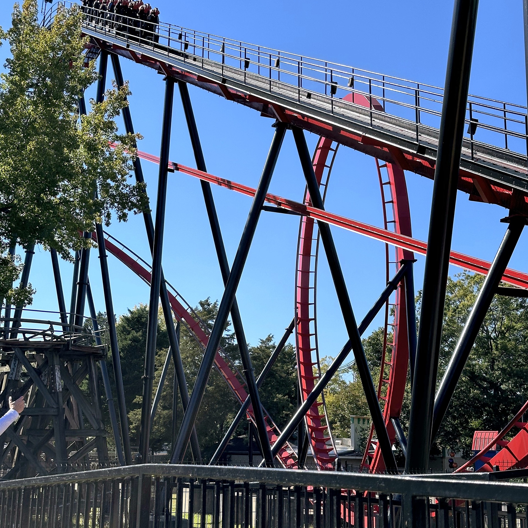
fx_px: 984
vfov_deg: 30.0
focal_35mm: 57
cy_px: 229
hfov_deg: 30.0
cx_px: 265
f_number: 1.78
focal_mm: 6.86
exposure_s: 1/3876
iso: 64
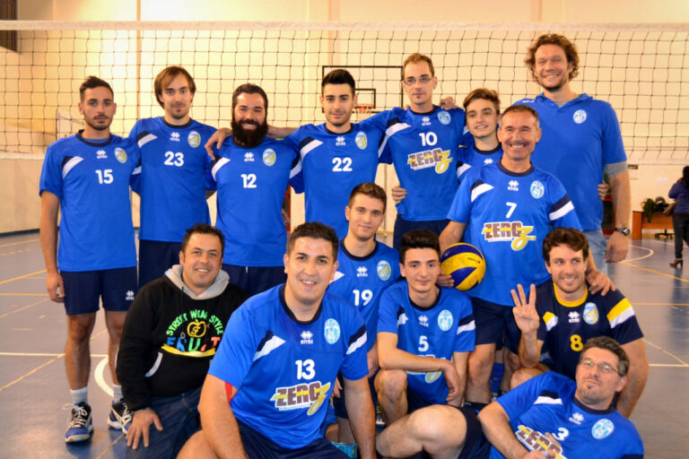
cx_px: 344
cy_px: 230
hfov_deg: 49.6
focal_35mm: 39
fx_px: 746
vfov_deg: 34.2
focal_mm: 26
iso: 2000
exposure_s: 1/60
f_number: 4.2
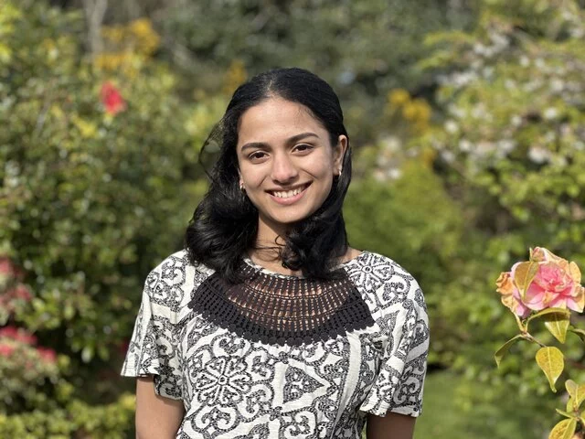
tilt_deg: -1.3
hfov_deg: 25.3
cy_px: 220
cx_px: 292
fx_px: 1301
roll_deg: -0.5
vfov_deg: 19.1
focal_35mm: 77
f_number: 2.8
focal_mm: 9
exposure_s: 1/433
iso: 32
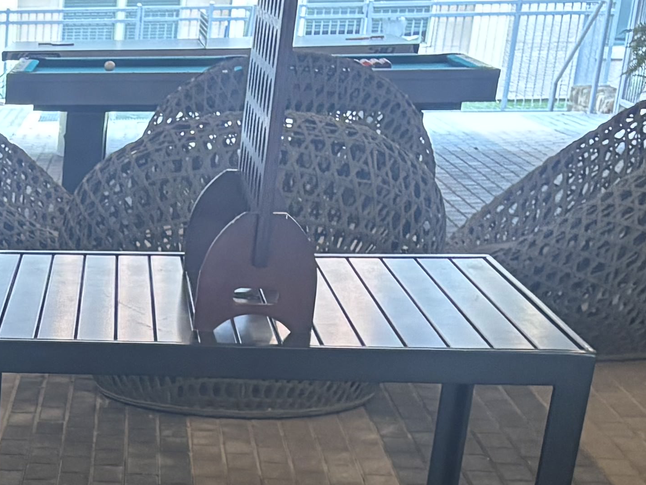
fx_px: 1941
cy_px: 820
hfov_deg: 17.1
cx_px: -327
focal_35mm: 104
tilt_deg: -24.4
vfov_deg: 13.1
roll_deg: +1.2
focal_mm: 5.96
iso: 250
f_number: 1.6
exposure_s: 1/60
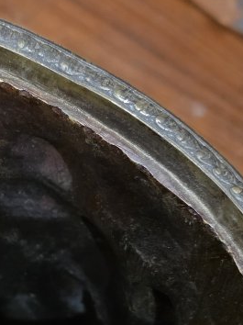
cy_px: 246
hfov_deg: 18.1
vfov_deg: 24.7
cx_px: -29
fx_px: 731
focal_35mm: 78
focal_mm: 6.3
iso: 1250
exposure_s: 1/100
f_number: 1.7
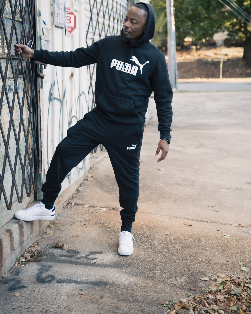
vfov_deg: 32.9
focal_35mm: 57
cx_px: 124
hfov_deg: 26.7
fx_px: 529
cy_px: 127
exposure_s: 1/400
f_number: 2.8
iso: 400
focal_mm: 50
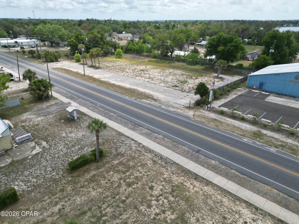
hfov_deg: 71.6
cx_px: 150
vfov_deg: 56.8
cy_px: 112
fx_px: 207
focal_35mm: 24
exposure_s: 1/3000
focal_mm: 6.72
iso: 150
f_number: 1.7
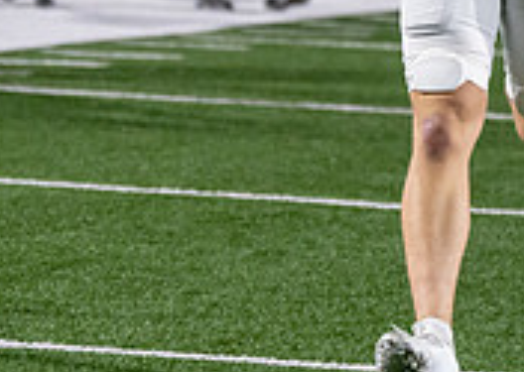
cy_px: -187
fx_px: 6149
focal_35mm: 414
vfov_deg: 3.5
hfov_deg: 4.9
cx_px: 473
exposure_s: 1/1000
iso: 3200
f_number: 2.8
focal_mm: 113
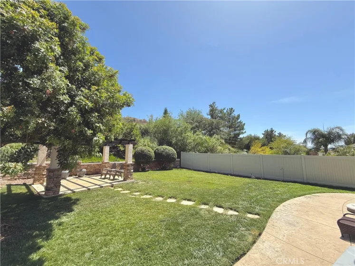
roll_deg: +0.6
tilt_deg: +8.3
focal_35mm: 14
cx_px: 178
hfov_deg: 102.1
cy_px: 133
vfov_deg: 85.7
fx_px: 144
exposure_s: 1/1572
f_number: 2.2
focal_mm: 2.22
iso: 50
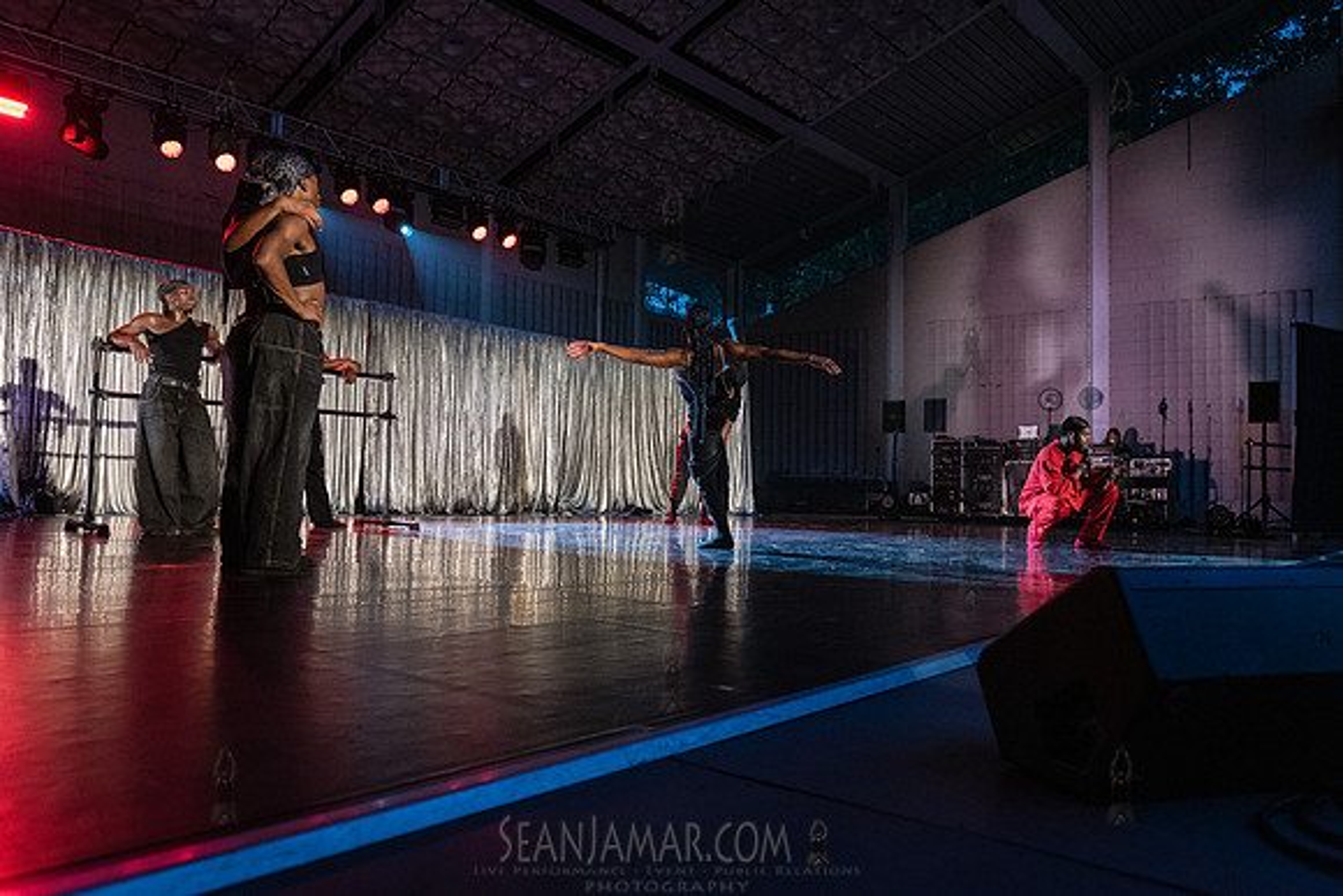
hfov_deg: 69.4
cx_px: 672
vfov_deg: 49.6
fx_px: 970
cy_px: 448
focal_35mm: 26
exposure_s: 1/320
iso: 6400
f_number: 3.5
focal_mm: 26
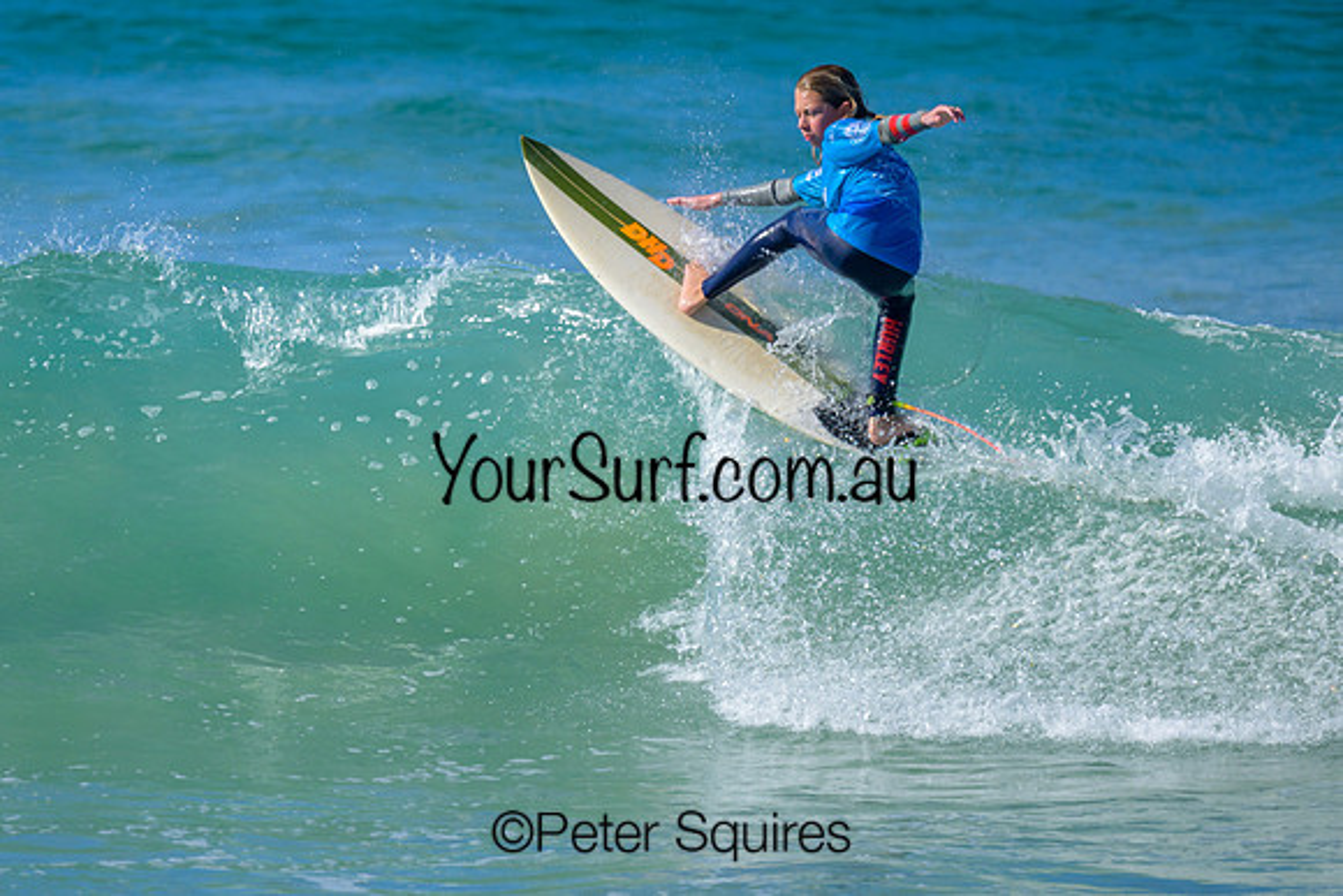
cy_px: 468
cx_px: 580
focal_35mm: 1098
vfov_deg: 1.3
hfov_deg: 1.9
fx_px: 40984
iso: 360
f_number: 6.3
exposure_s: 1/2000
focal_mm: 800
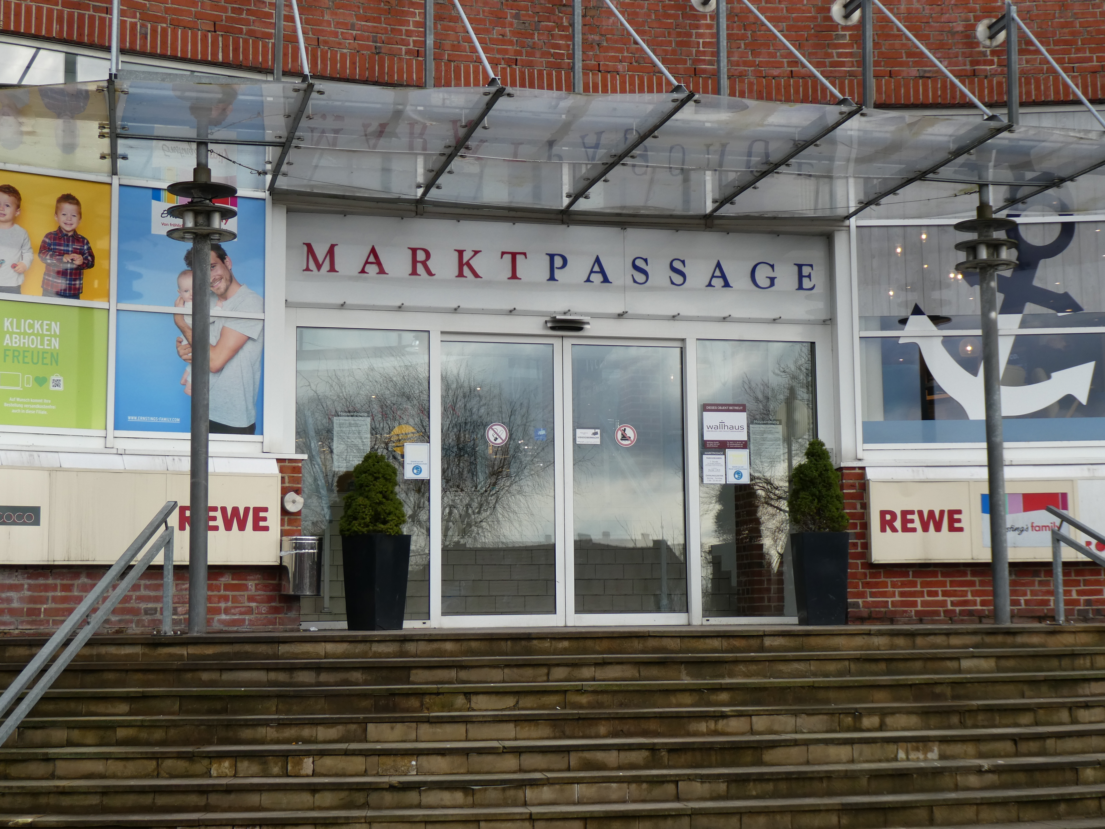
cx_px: 552
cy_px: 414
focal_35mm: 54
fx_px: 1724
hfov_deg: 35.5
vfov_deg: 27.0
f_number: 4.1
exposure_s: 1/160
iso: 80
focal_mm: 9.6
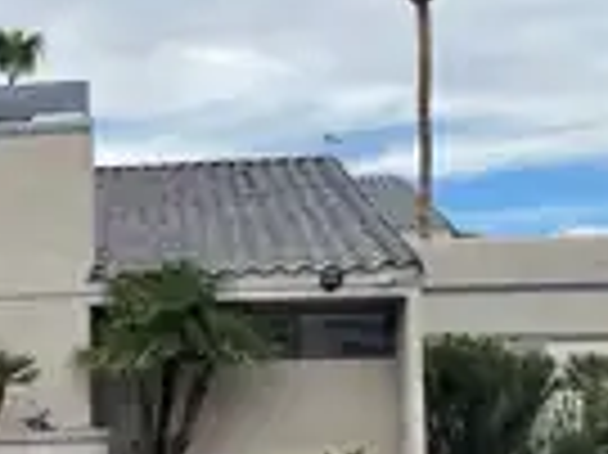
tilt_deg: +2.1
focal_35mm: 74
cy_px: 378
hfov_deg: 24.6
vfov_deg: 19.6
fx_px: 1299
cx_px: -54
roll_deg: +1.1
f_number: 1.6
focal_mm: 5.1
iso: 32
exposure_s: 1/2786
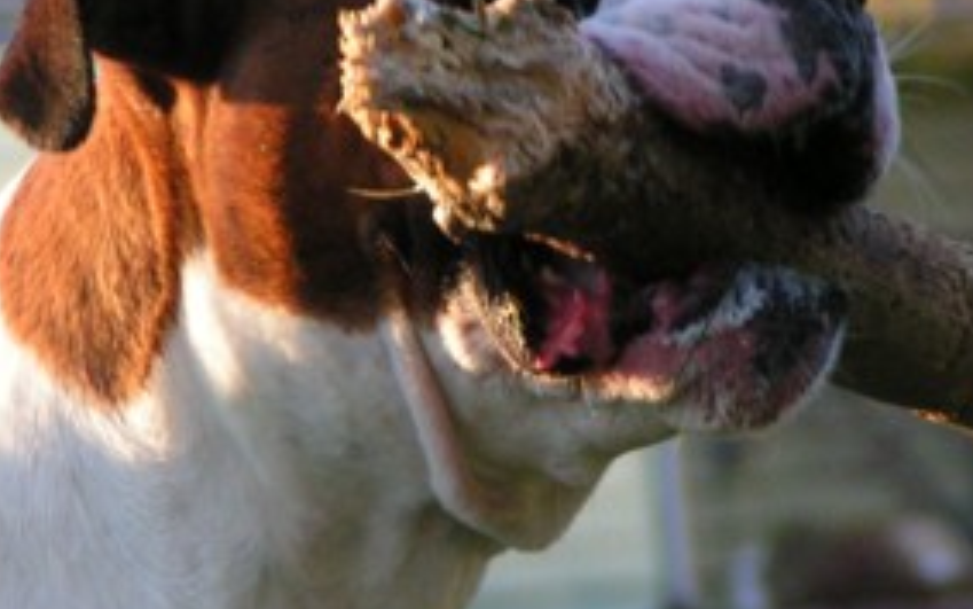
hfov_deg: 4.5
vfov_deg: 2.8
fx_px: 12519
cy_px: 261
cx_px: 533
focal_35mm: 472
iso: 80
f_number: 3.5
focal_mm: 30.1
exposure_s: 1/200
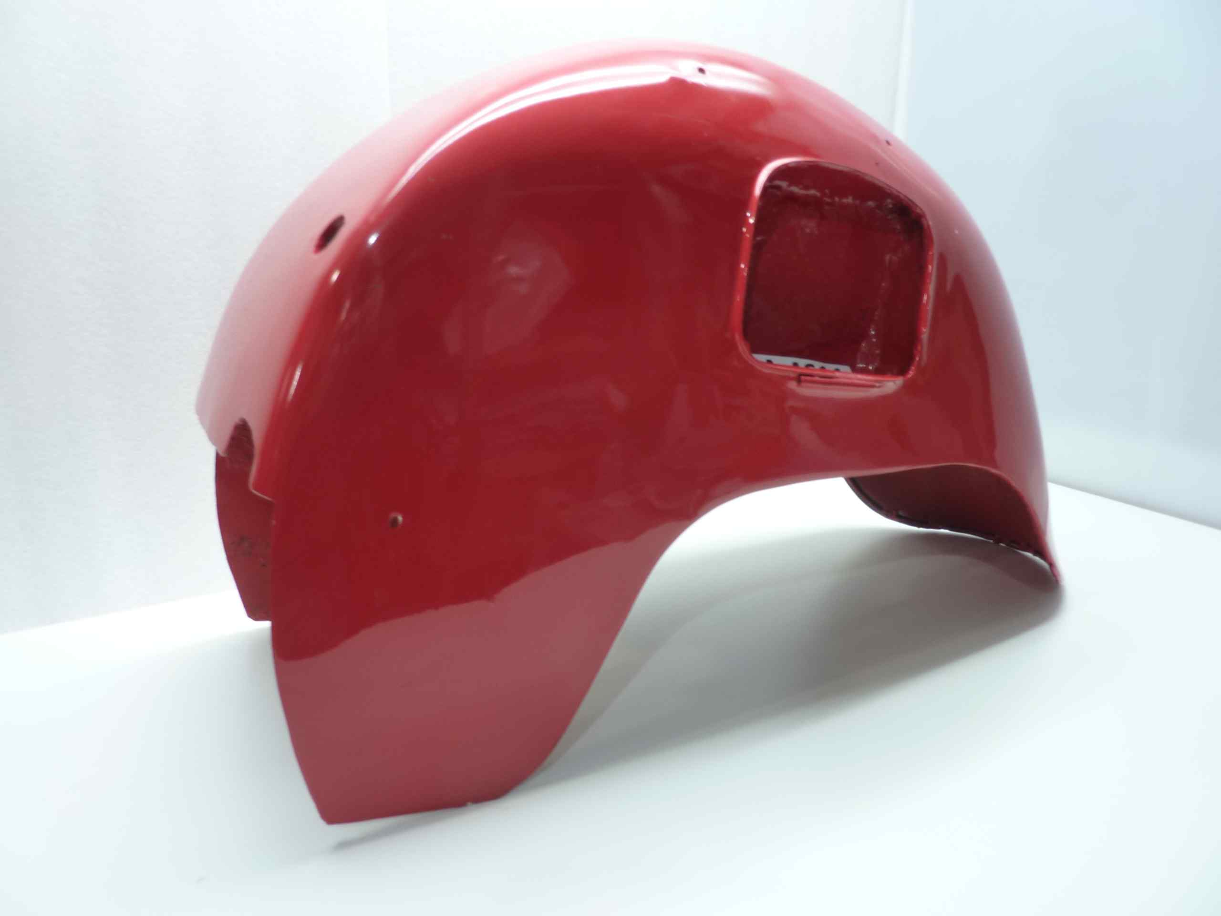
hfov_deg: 69.4
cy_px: 458
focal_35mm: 25
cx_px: 610
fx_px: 882
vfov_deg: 54.9
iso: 125
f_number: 3.3
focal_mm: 4.1
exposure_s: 1/8
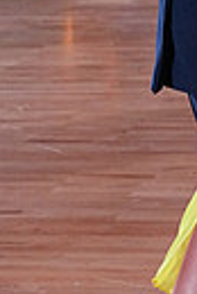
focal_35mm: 214
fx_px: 1752
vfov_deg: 9.5
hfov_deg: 6.3
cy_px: -77
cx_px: 343
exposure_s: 1/400
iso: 5000
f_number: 5.6
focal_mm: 48
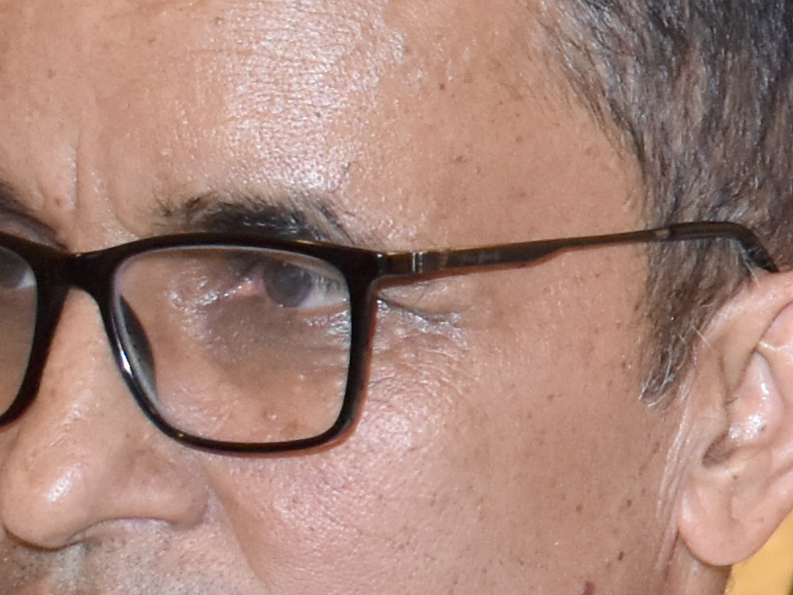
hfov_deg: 7.6
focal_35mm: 245
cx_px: 1836
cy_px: 119
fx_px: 5600
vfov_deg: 6.1
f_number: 4
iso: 800
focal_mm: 23
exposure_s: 1/60
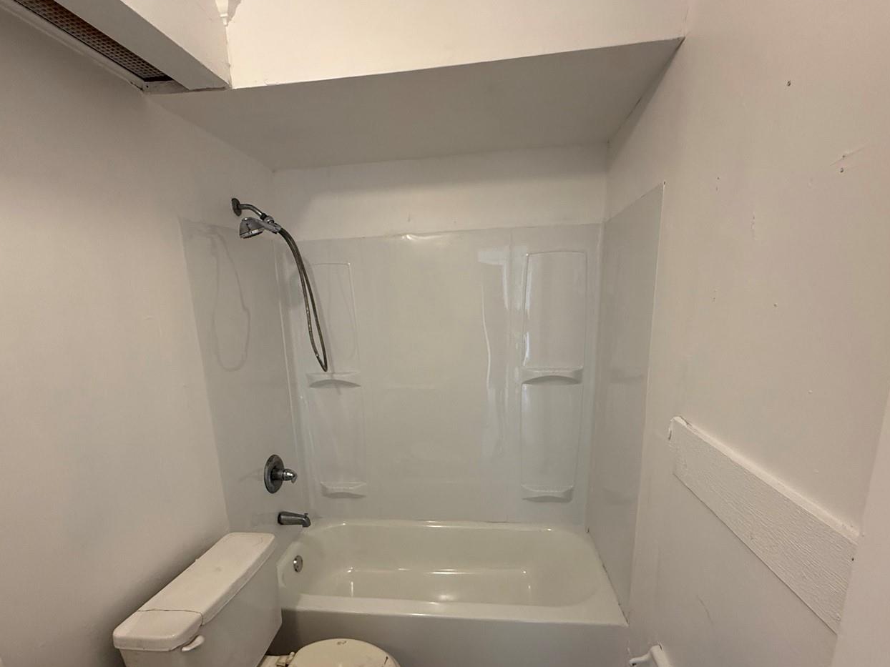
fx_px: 463
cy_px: 418
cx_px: 435
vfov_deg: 70.4
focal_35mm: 18
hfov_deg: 87.7
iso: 200
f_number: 2.2
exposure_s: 1/60
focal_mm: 2.22
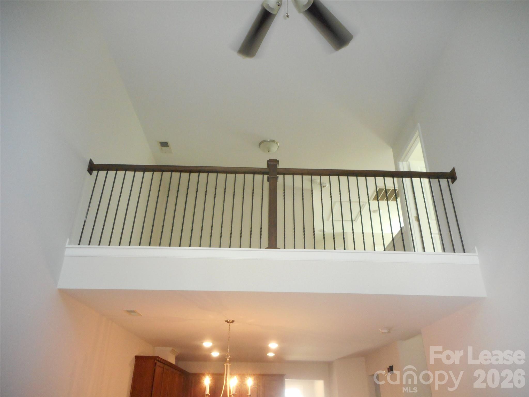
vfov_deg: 54.9
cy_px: 198
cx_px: 264
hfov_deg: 69.4
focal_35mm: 25
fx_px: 382
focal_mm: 4.5
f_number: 3.7
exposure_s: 1/25
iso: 400
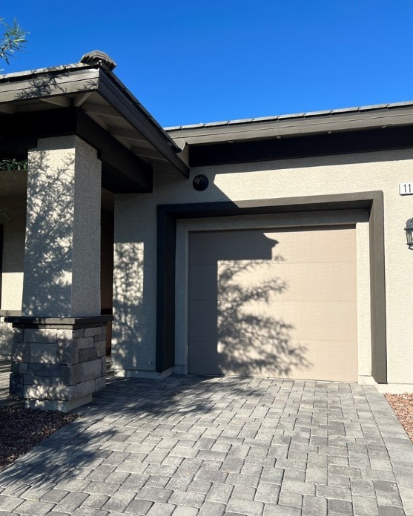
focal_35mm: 28
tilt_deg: +5.3
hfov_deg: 51.5
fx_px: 428
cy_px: 271
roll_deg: -1.0
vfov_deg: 62.2
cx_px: 209
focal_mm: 5.7
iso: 50
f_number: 1.5
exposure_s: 1/3356
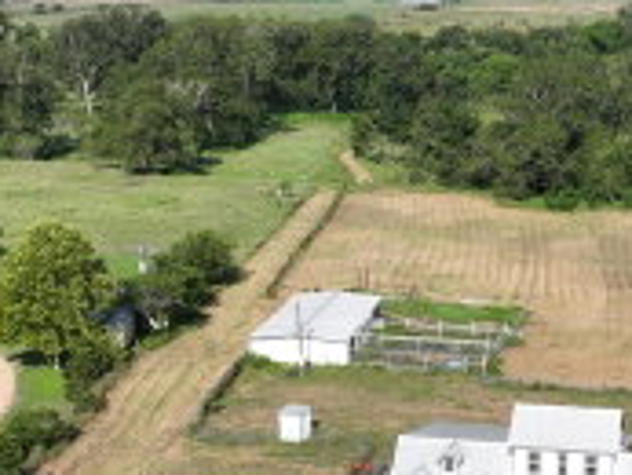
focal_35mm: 71
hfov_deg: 26.9
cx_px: 490
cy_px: 406
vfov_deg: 20.4
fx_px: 1297
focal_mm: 12.29
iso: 100
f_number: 2.8
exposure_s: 1/1600
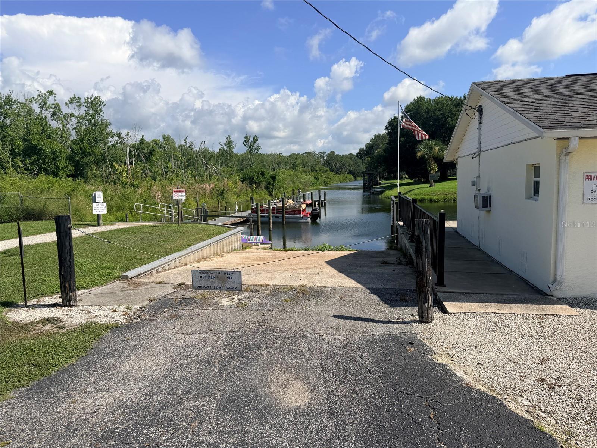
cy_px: 224
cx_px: 298
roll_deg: +1.2
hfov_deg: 71.6
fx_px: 414
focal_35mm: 24
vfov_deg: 56.8
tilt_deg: -7.4
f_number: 1.78
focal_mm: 6.76
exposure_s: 1/6711
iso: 80
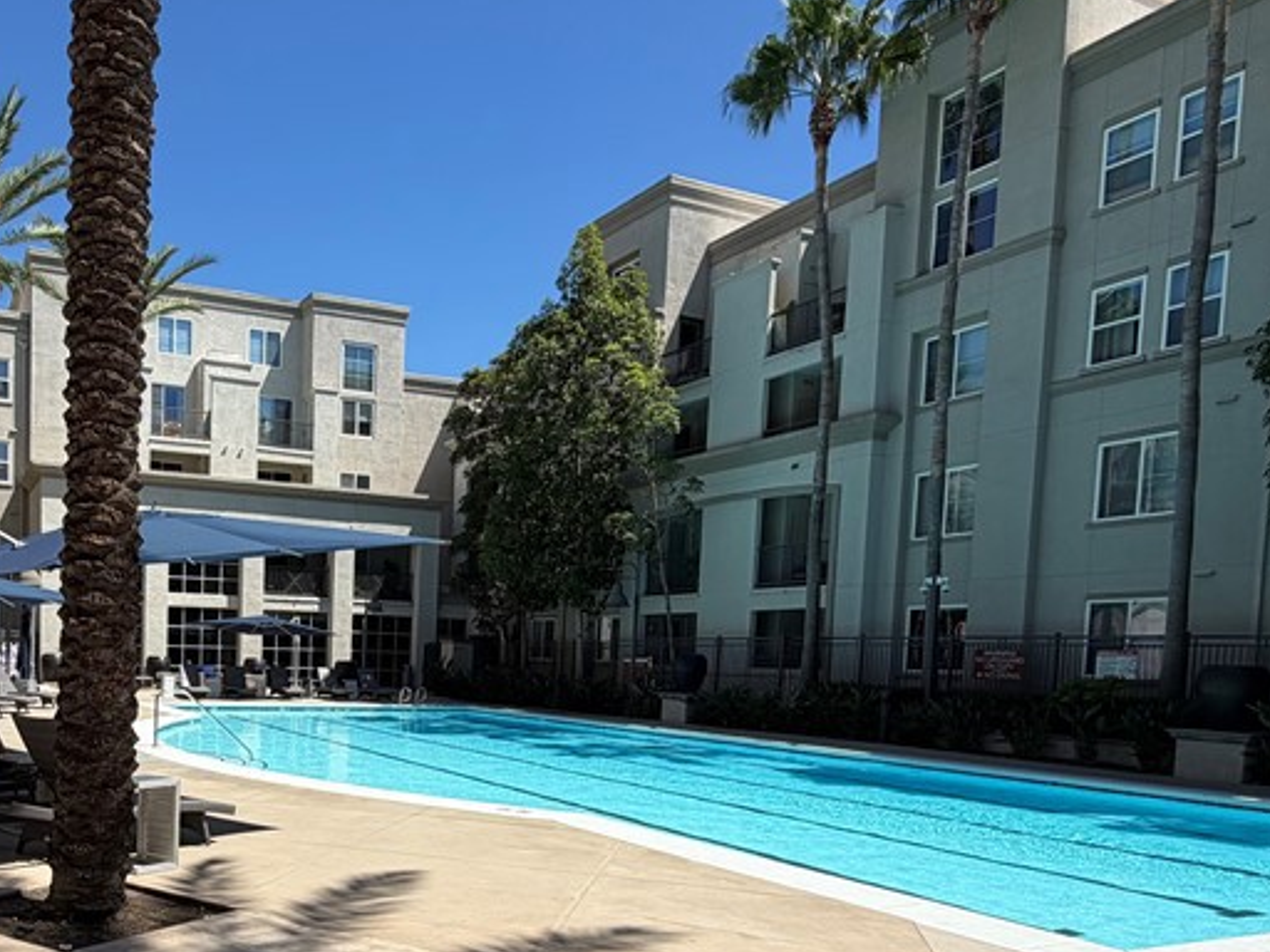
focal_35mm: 28
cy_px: 719
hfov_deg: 59.4
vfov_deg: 47.8
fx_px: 1027
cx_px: 290
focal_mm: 2.22
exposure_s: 1/928
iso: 20
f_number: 2.2
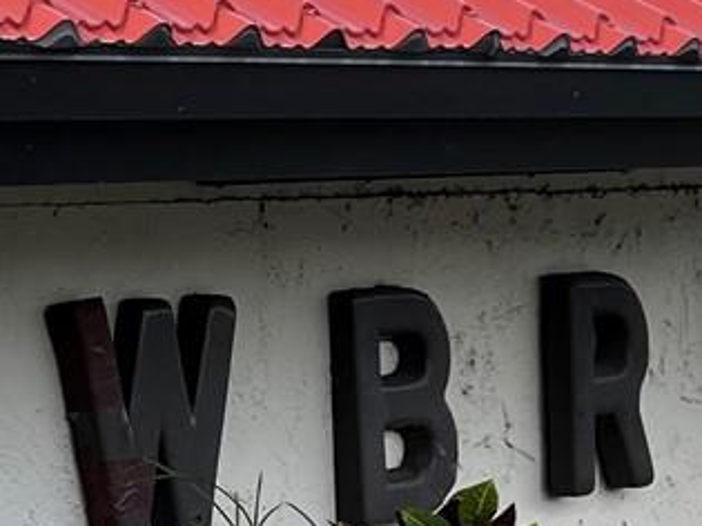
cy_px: 252
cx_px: -464
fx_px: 2676
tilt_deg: -0.5
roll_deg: +1.7
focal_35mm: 132
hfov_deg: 13.7
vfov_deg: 11.2
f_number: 1.5
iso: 50
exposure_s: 1/402
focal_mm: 5.7
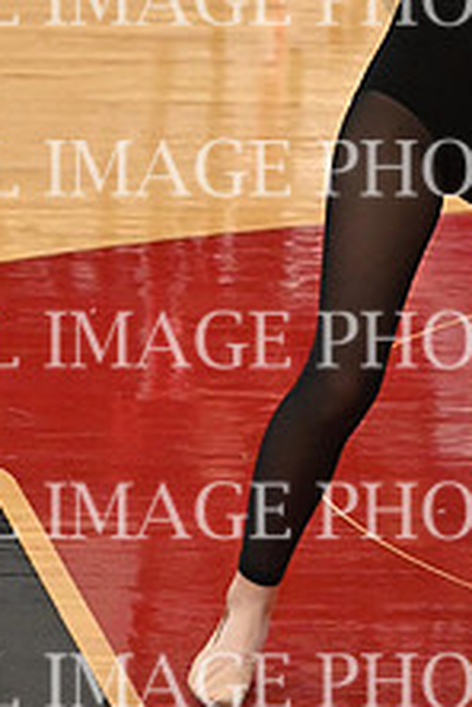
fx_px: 11543
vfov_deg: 3.5
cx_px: 295
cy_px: 83
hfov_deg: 2.3
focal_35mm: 587
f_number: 4
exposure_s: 1/400
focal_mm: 150
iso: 8000
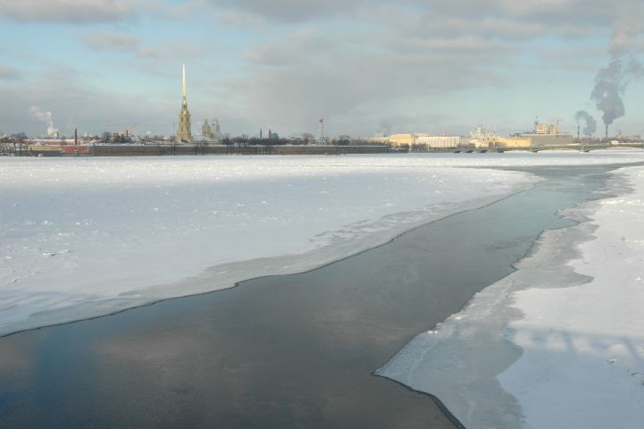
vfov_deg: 28.9
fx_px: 831
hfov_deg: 42.3
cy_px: 214
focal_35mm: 46
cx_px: 322
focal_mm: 31
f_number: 13
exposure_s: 1/125
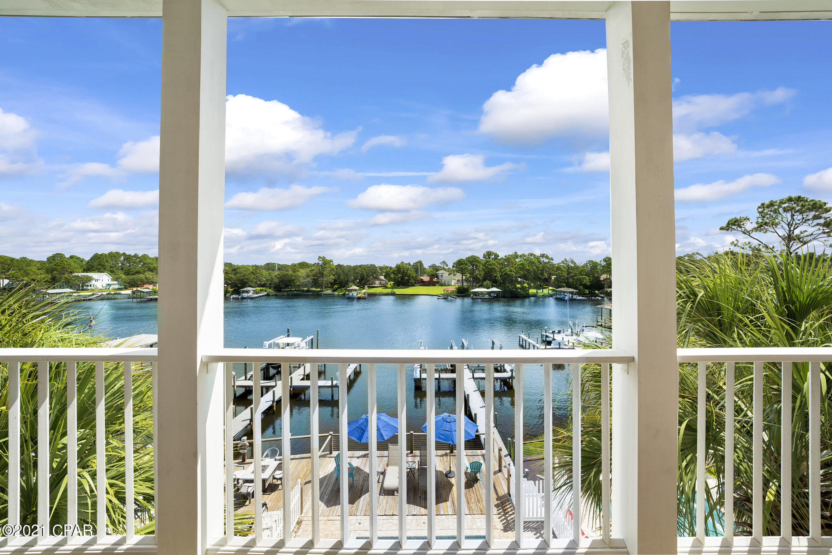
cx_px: 416
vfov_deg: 90.0
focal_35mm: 12
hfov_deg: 112.6
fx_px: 277
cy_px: 278
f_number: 9
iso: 100
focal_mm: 12
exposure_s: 1/20
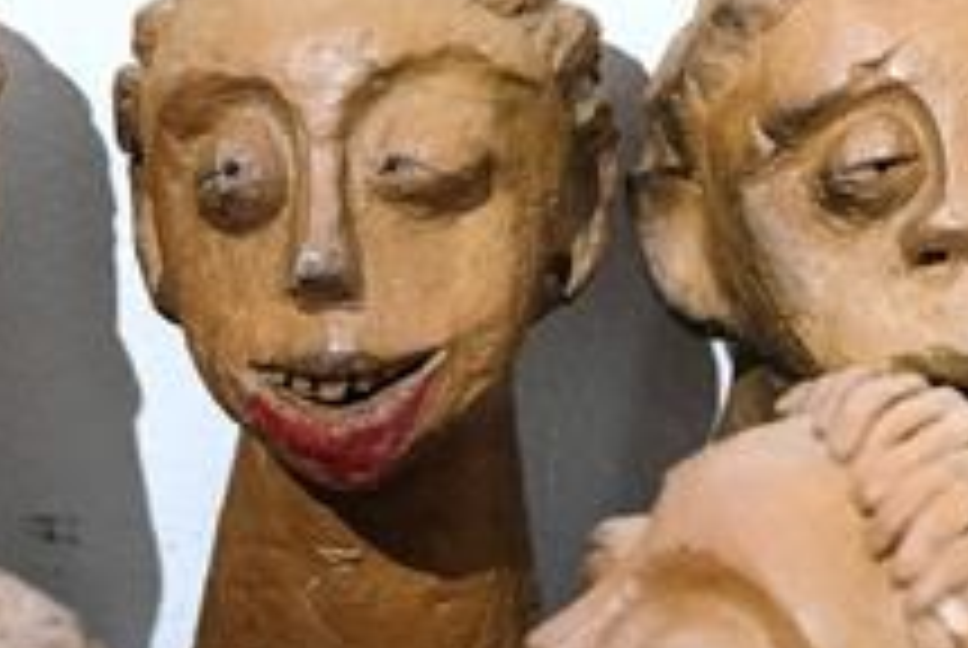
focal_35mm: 160
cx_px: -68
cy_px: 500
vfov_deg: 8.6
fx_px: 4308
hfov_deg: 12.6
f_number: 2.8
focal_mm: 35
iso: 6400
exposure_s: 1/125
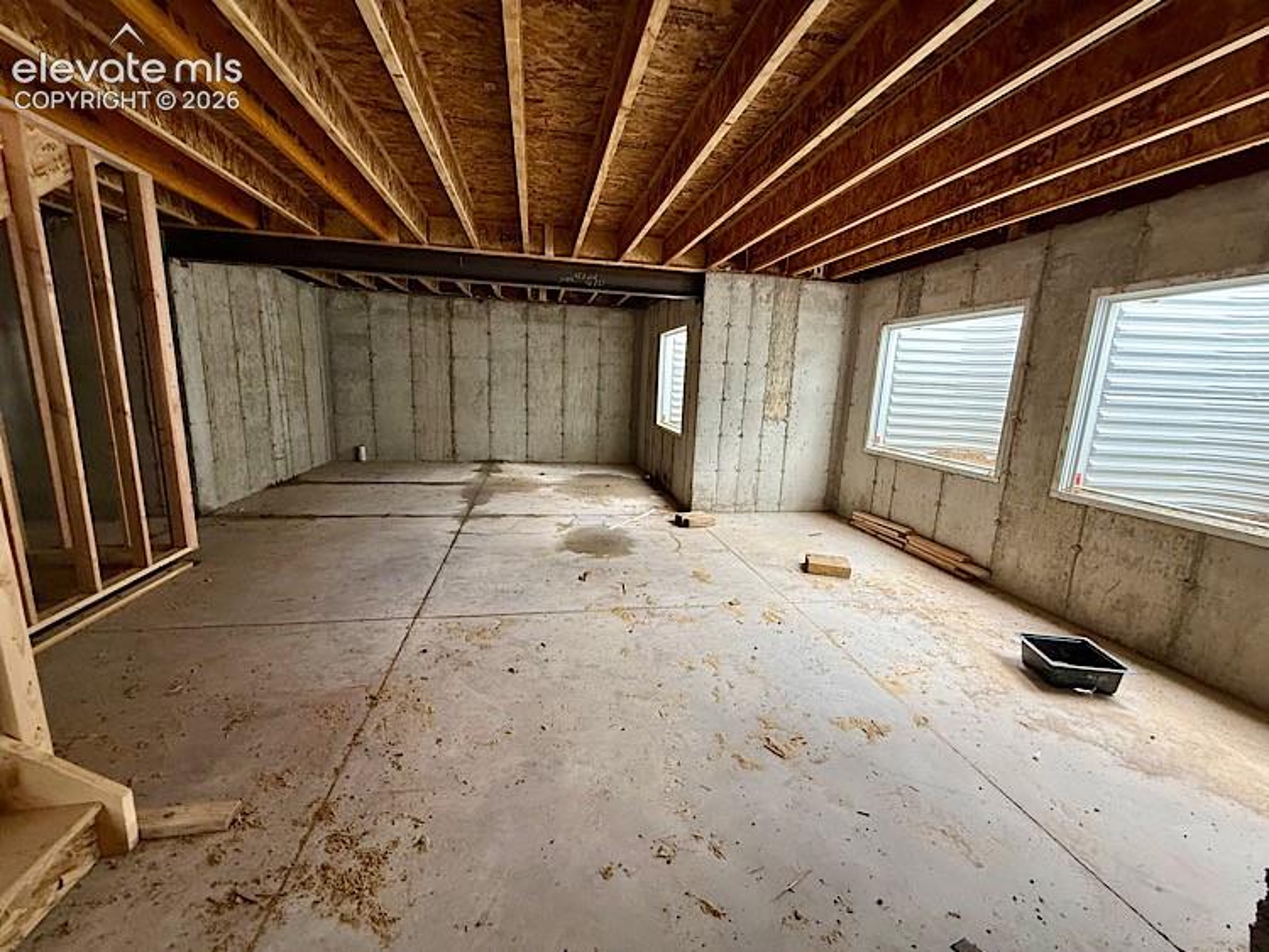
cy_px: 476
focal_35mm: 14
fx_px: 513
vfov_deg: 85.7
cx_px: 634
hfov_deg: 102.0
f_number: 2.2
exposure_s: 1/99
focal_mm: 2.22
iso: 250
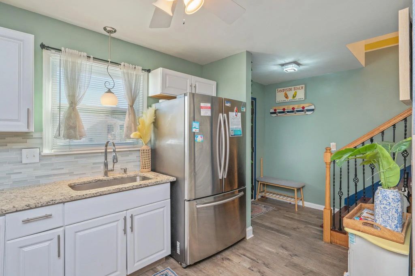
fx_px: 202
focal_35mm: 18
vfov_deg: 68.8
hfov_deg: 91.7
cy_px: 138
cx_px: 208
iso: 320
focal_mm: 17.5
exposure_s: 1/30
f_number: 8
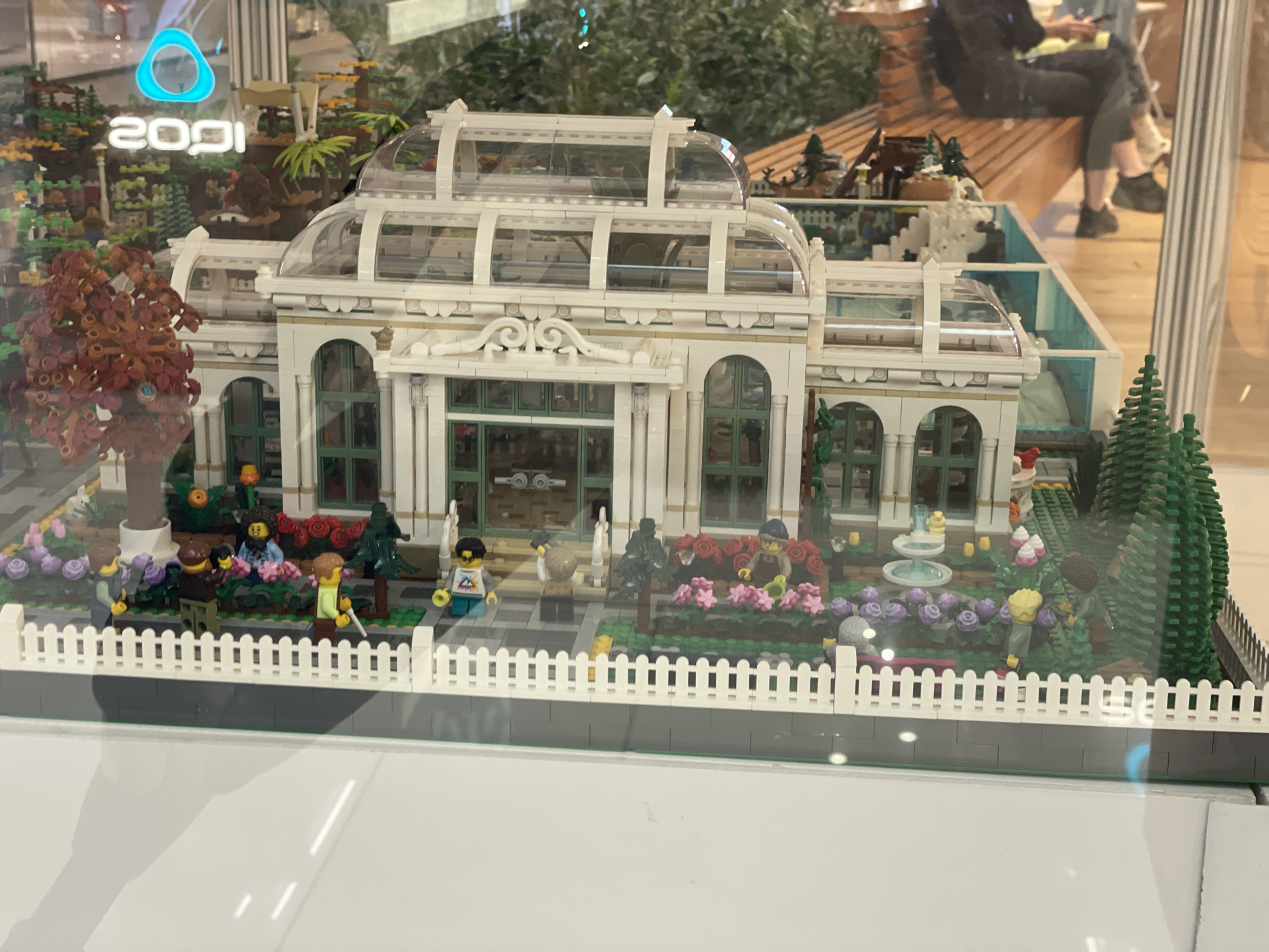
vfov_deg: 28.0
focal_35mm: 52
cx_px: 634
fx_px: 1906
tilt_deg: -15.8
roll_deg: -1.1
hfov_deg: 36.8
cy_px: 476
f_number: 2
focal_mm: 6
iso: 160
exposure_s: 1/50
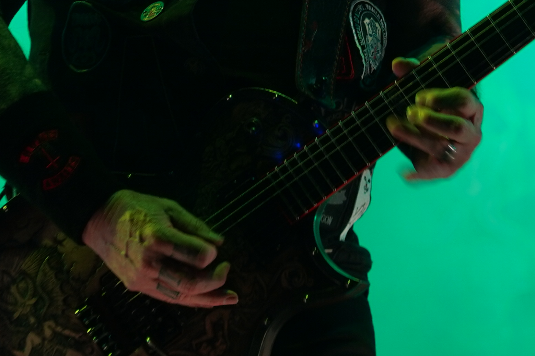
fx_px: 4918
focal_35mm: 331
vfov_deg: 4.1
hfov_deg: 6.2
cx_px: 227
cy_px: -151
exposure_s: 1/100
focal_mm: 86
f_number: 4
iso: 250
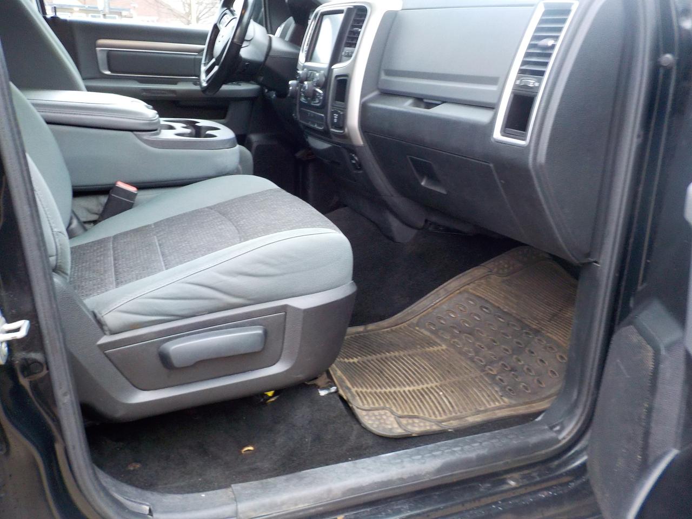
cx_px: 346
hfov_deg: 60.0
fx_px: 600
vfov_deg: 46.8
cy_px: 260
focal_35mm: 30
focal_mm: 4.1
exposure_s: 1/30
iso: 250
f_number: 3.3
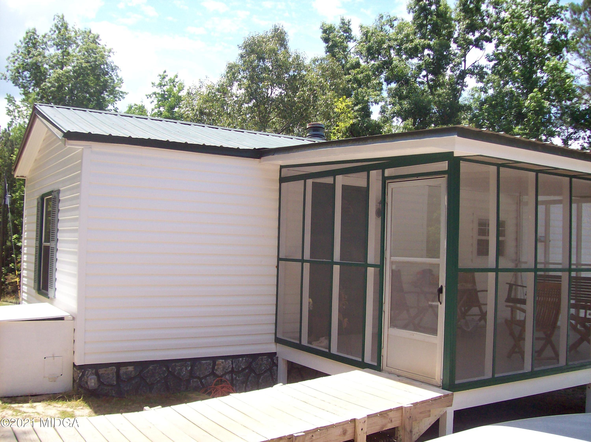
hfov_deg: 51.4
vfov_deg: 39.6
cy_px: 221
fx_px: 614
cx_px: 296
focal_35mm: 36
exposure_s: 1/760
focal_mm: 6
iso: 80
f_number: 2.7
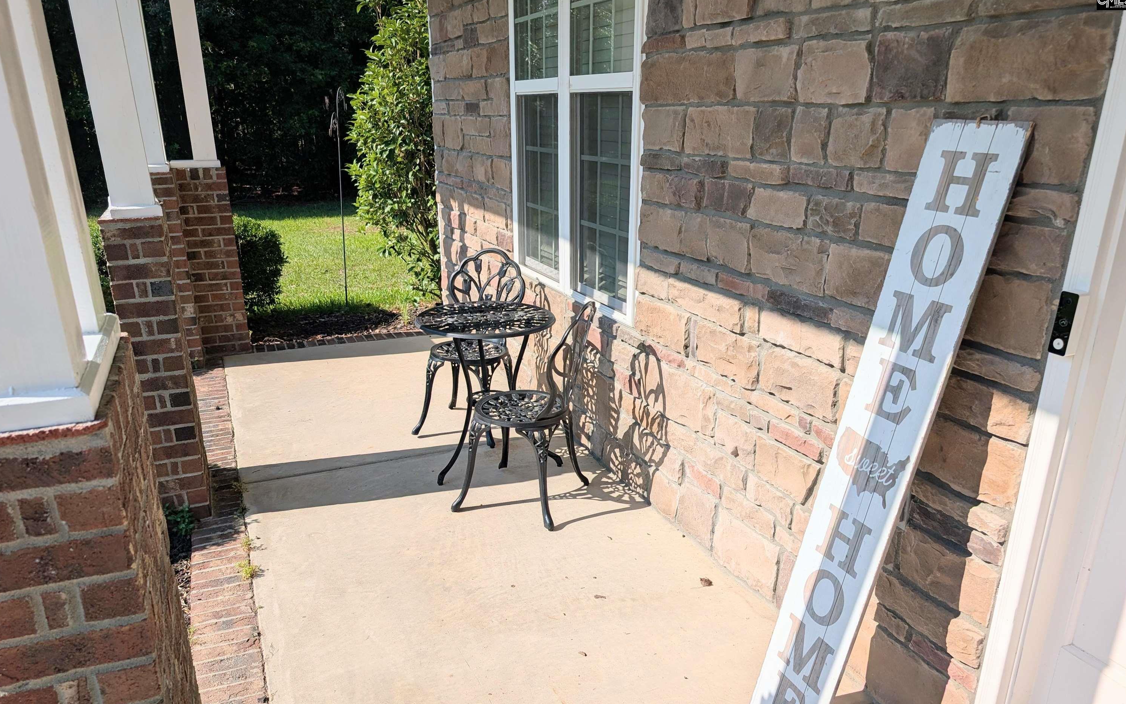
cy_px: 424
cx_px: 558
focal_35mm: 26
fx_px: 798
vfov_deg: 47.3
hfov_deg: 70.4
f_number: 1.68
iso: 21
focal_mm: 6.9
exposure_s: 1/1825
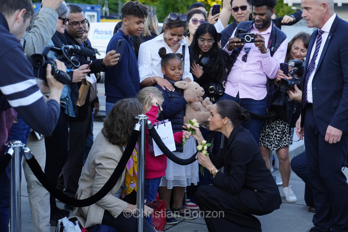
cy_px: 116
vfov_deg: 19.5
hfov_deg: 28.8
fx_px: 677
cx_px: 174
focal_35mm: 70
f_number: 4
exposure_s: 1/800
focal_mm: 70
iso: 1600
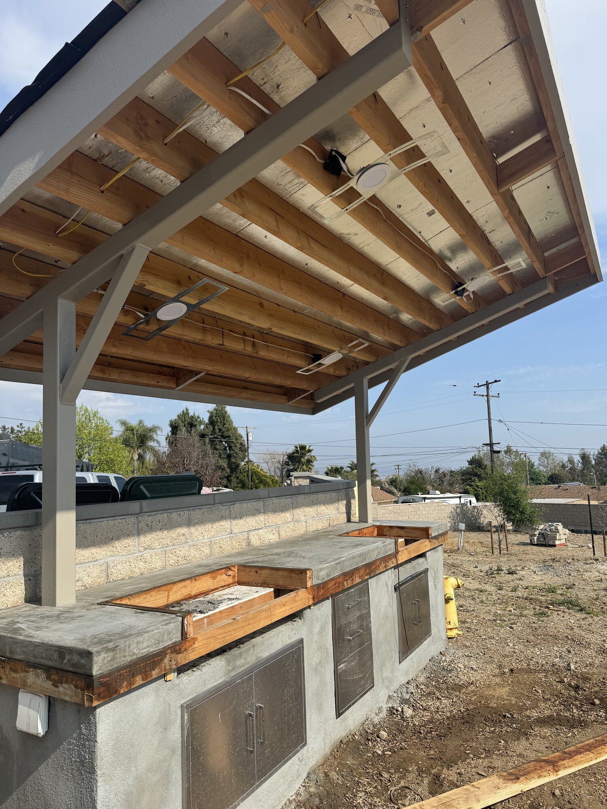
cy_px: 404
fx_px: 561
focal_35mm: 24
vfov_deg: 71.6
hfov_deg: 56.8
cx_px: 304
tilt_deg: +5.1
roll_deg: +1.7
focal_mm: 6.76
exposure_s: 1/5348
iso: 80
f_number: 1.78
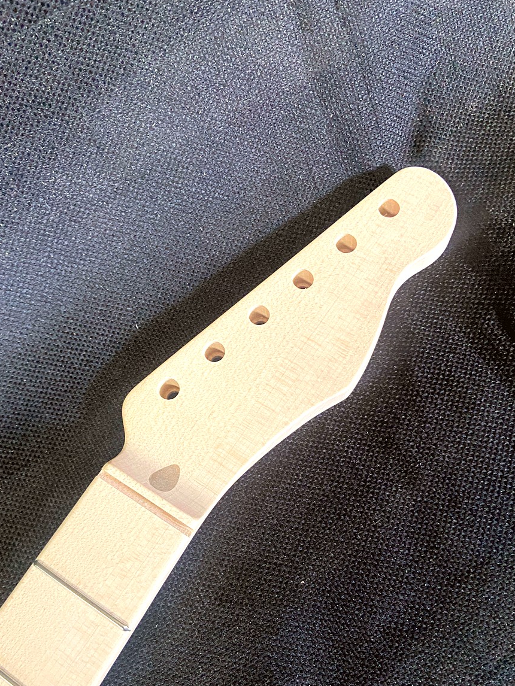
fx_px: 635
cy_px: 409
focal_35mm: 32
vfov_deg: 56.4
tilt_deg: -72.3
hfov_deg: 44.2
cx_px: 243
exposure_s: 1/60
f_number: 1.8
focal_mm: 4.25
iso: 500
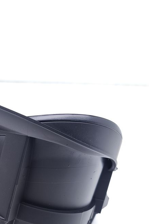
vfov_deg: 37.0
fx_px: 329
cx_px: -6
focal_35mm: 53
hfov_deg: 24.2
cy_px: 157
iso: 125
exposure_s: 1/100
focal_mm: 6.19
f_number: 1.65
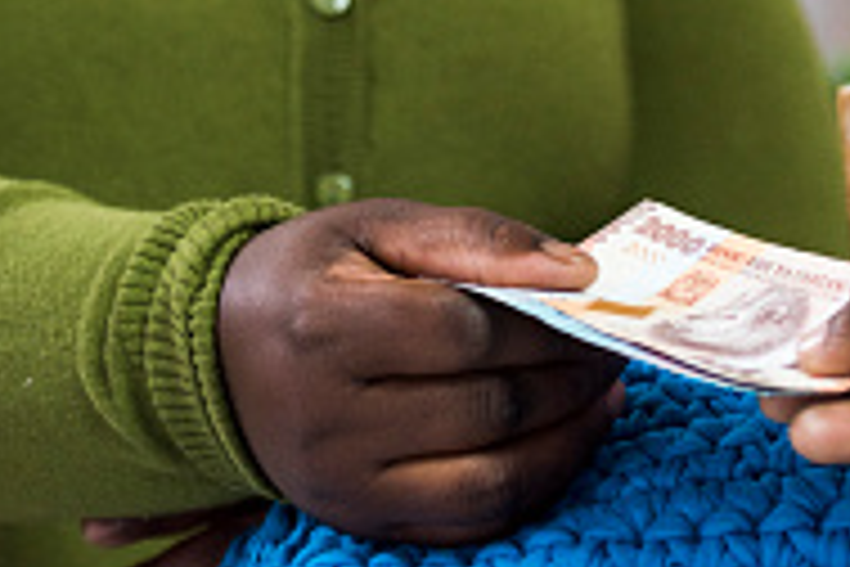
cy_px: -178
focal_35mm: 188
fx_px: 4439
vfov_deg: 7.2
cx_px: 486
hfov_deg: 10.9
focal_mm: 70
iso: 800
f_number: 4
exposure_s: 1/200
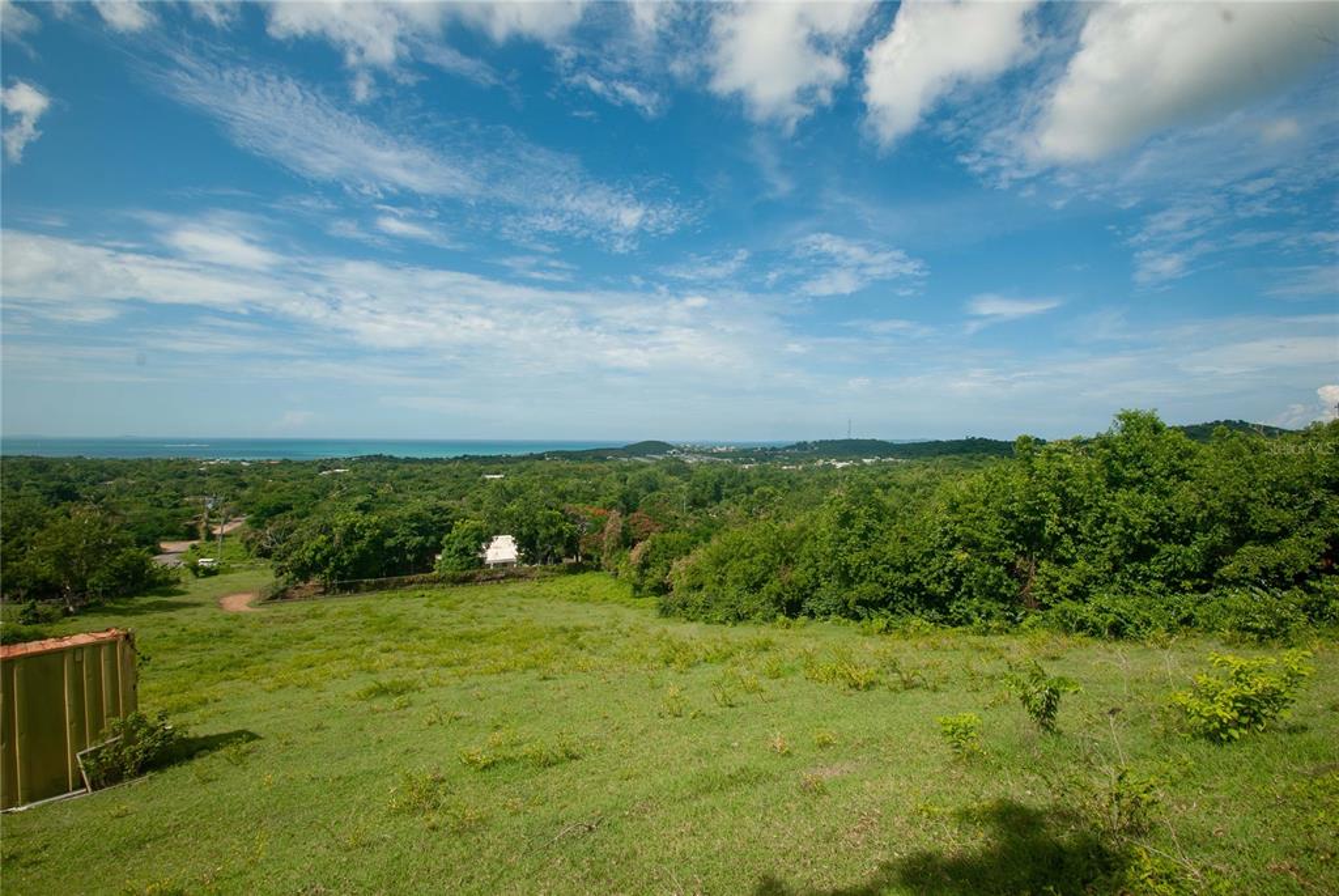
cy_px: 448
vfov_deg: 77.5
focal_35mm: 15
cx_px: 670
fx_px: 558
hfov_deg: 100.3
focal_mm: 10
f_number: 11
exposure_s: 1/500
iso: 100
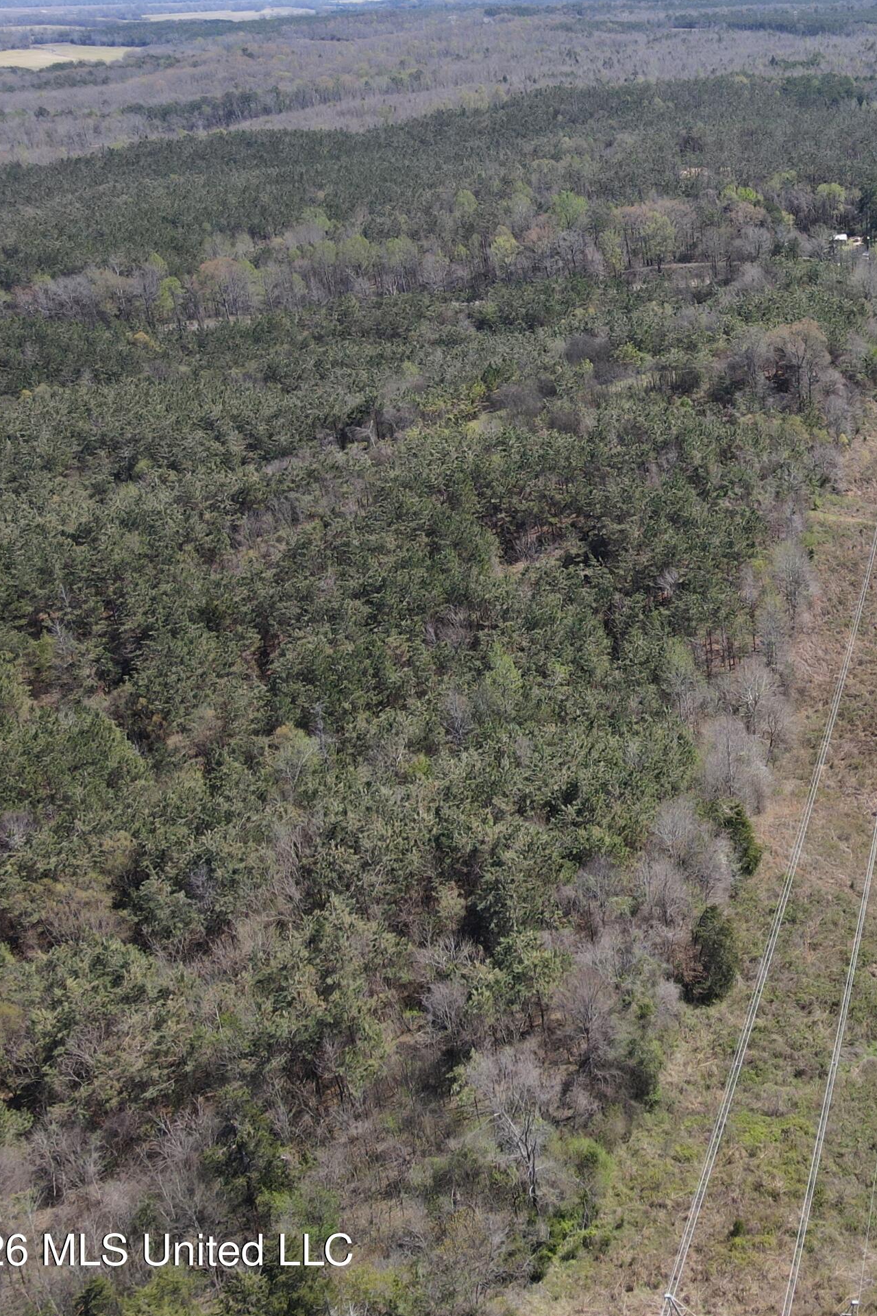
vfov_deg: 49.3
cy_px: 550
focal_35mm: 39
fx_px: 1425
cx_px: 925
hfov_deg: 31.1
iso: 100
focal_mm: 4.5
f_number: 2.8
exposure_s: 1/400
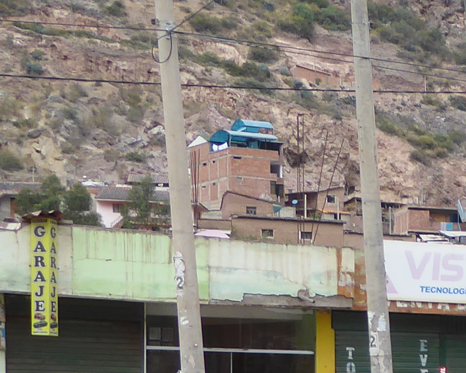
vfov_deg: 12.1
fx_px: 1697
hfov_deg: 13.9
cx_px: 851
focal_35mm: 123
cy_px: 503
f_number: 3.5
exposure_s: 1/250
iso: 80
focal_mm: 5.4
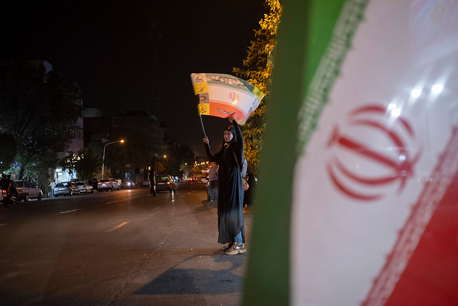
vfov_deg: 37.9
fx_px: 445
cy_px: 153
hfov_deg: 54.4
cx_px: 229
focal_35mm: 35
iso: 2500
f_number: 1.4
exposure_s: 1/160
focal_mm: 23
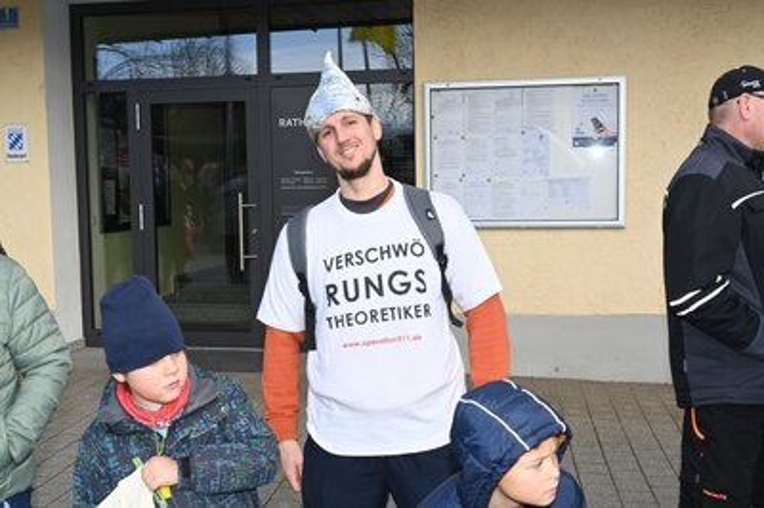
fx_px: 954
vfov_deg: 29.8
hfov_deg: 43.6
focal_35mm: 45
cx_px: 382
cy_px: 254
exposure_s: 1/200
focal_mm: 45
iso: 1000
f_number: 20
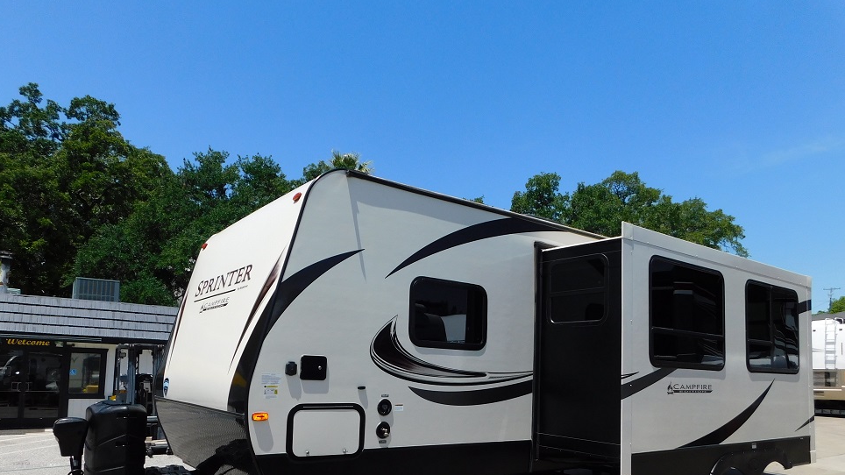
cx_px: 414
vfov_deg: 43.6
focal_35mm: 26
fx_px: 582
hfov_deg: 71.9
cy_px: 325
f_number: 6
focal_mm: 4
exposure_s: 1/500
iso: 125
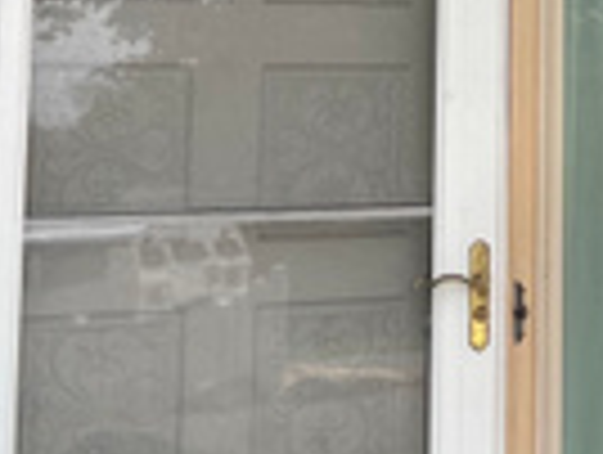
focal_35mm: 124
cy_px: -121
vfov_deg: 11.7
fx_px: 2164
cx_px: 1242
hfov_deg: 13.4
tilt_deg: +7.0
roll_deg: +2.5
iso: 32
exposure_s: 1/350
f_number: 1.6
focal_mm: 5.1
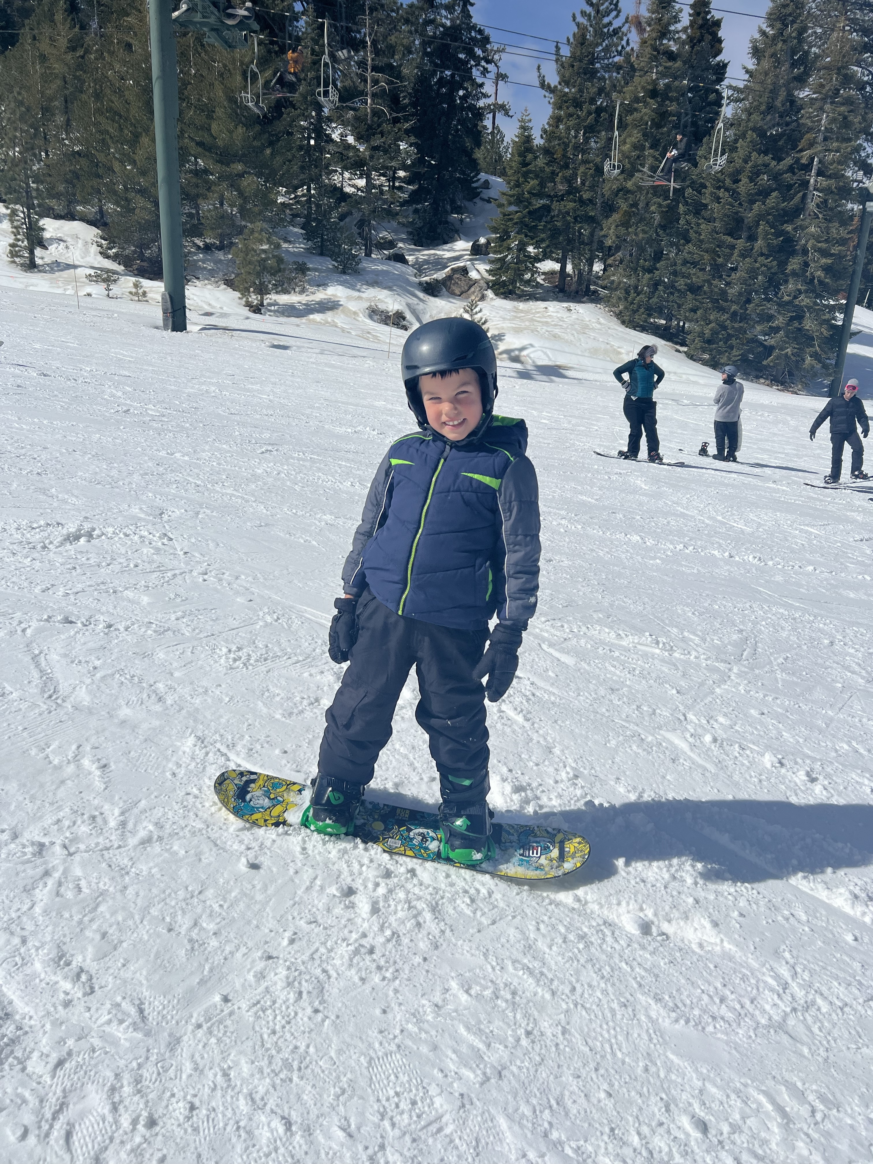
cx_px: 436
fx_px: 874
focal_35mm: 26
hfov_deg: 53.1
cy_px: 582
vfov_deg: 67.3
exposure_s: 1/16393
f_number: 1.5
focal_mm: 5.7
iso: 50
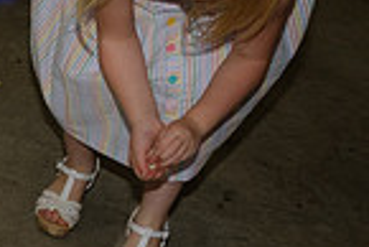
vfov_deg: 11.5
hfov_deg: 15.0
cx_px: -318
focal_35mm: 116
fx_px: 1190
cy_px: 327
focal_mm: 19.1
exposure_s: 1/40
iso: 1600
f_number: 4
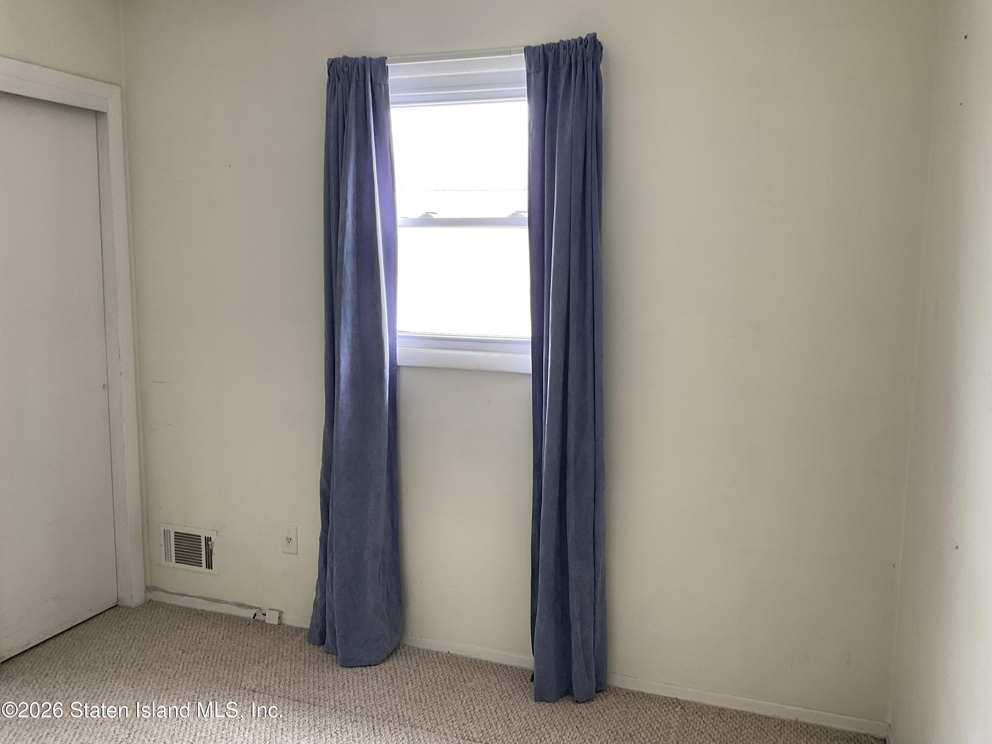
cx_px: 496
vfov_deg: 48.2
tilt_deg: -7.8
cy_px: 372
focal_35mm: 29
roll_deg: +0.2
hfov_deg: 61.7
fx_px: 831
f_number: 1.8
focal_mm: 3
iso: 40
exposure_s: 1/60
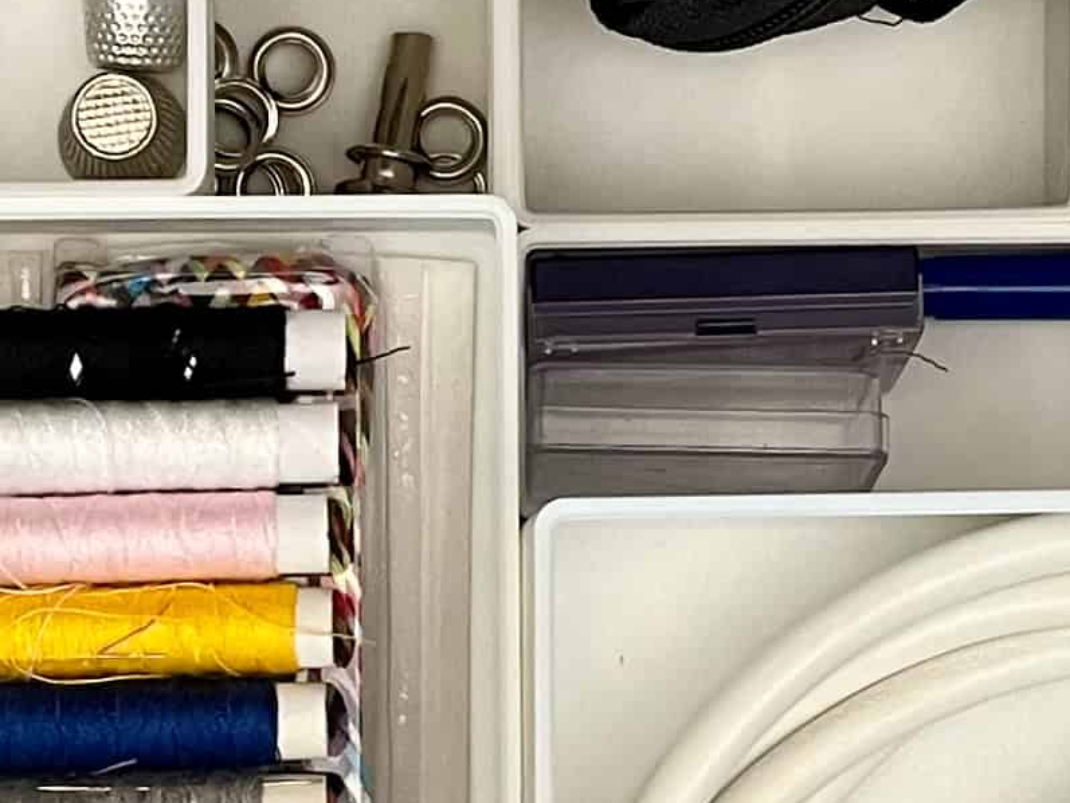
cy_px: 591
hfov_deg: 18.4
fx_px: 3308
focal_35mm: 107
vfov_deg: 13.8
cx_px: 440
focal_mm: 5.1
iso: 160
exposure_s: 1/50
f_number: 1.6
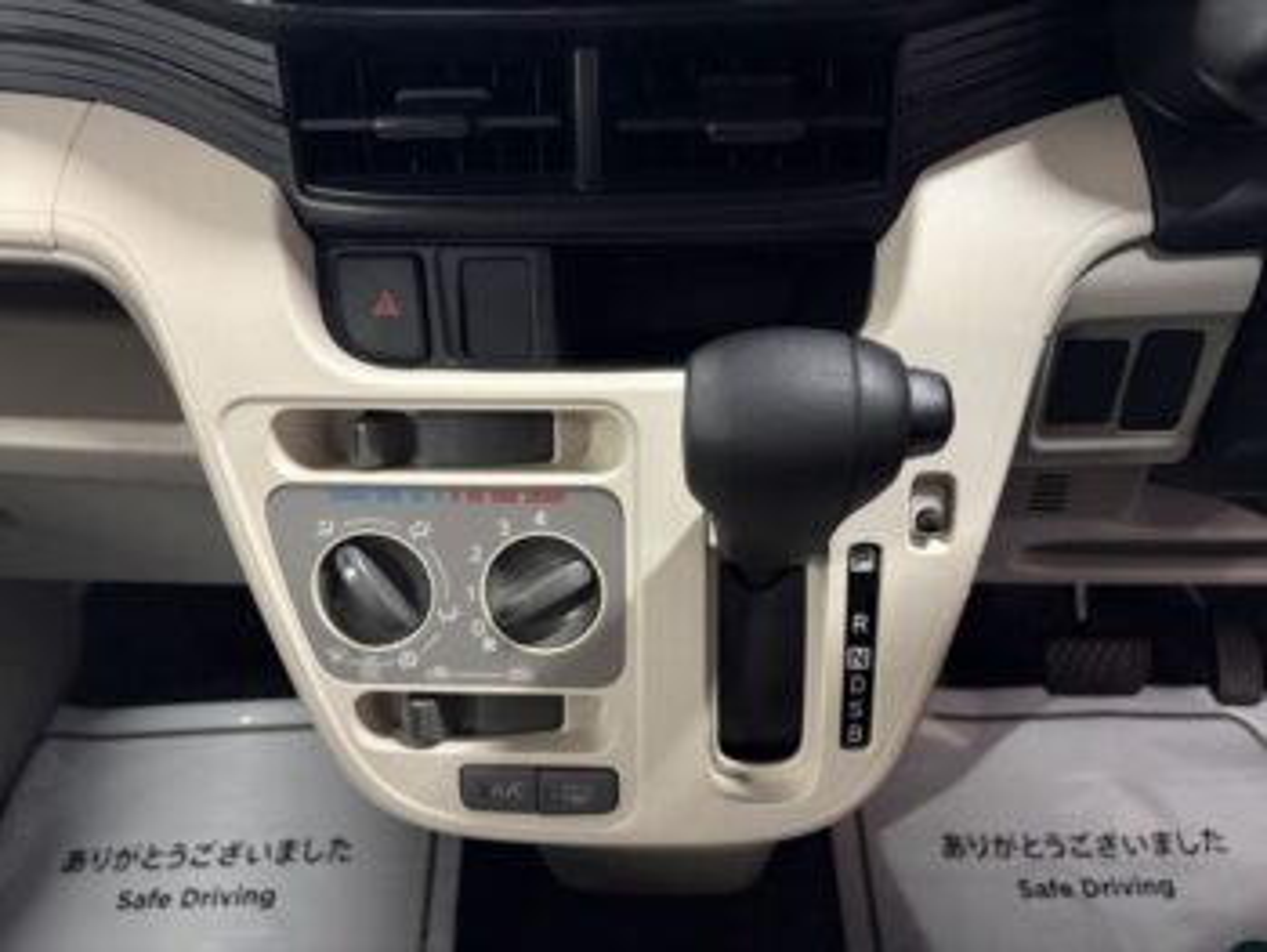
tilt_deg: -38.3
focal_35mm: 26
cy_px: 476
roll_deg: +1.7
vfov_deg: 53.1
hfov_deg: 67.3
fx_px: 952
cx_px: 634
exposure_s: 1/31
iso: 640
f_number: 1.6
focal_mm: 5.96
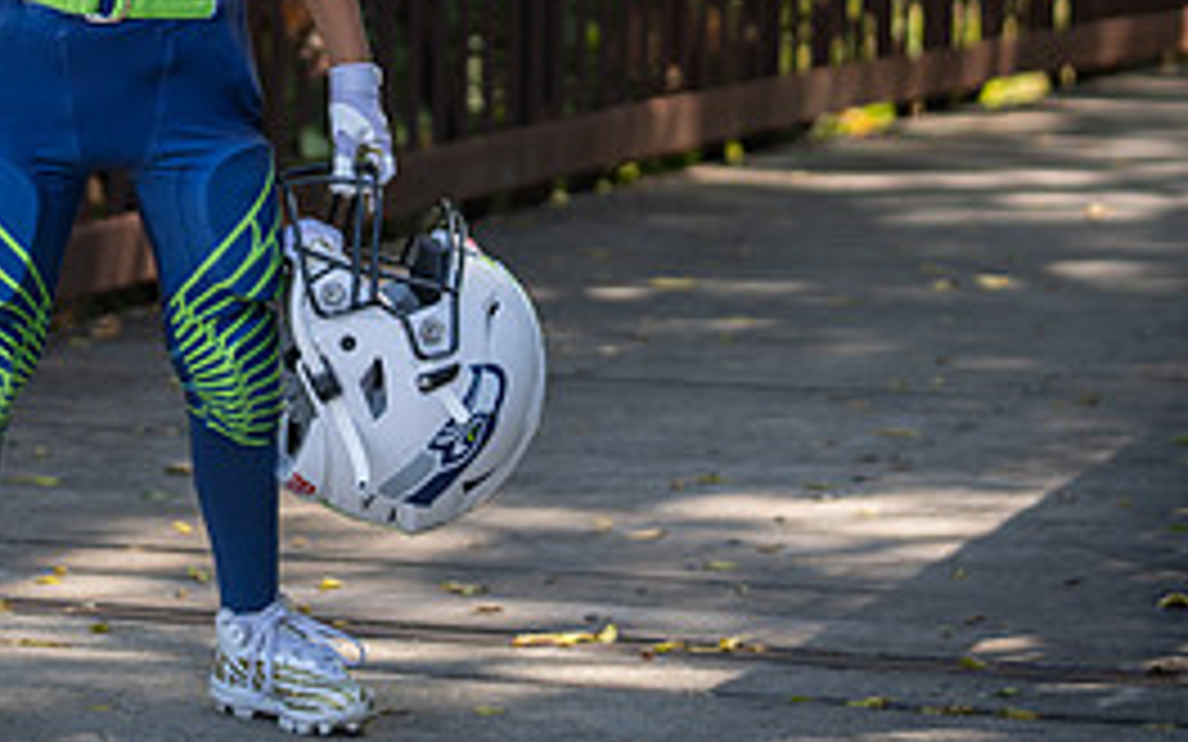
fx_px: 5601
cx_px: 142
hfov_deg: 12.0
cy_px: -74
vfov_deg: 7.5
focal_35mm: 173
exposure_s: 1/320
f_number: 2.8
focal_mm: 70
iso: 100
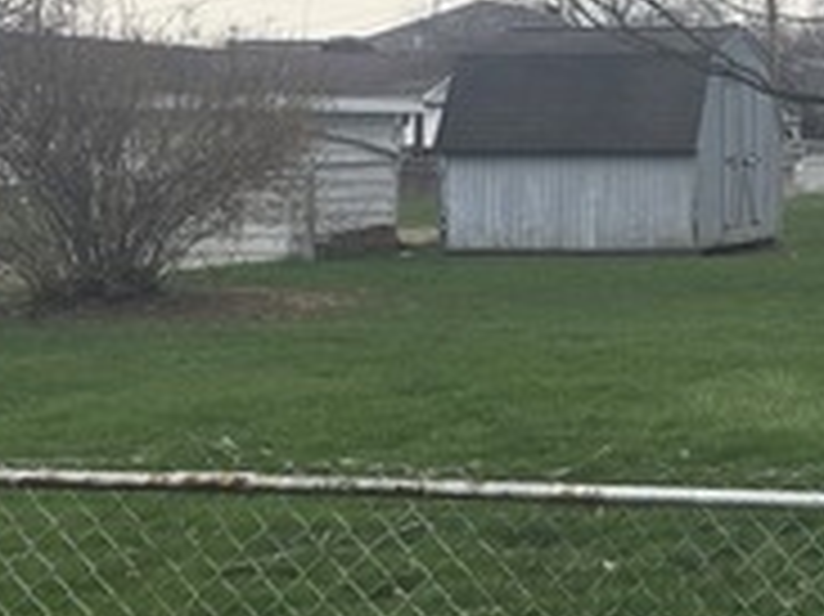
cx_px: 1362
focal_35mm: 84
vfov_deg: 17.4
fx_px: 1998
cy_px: 148
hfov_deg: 19.2
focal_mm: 6.3
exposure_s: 1/383
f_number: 1.7
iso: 12
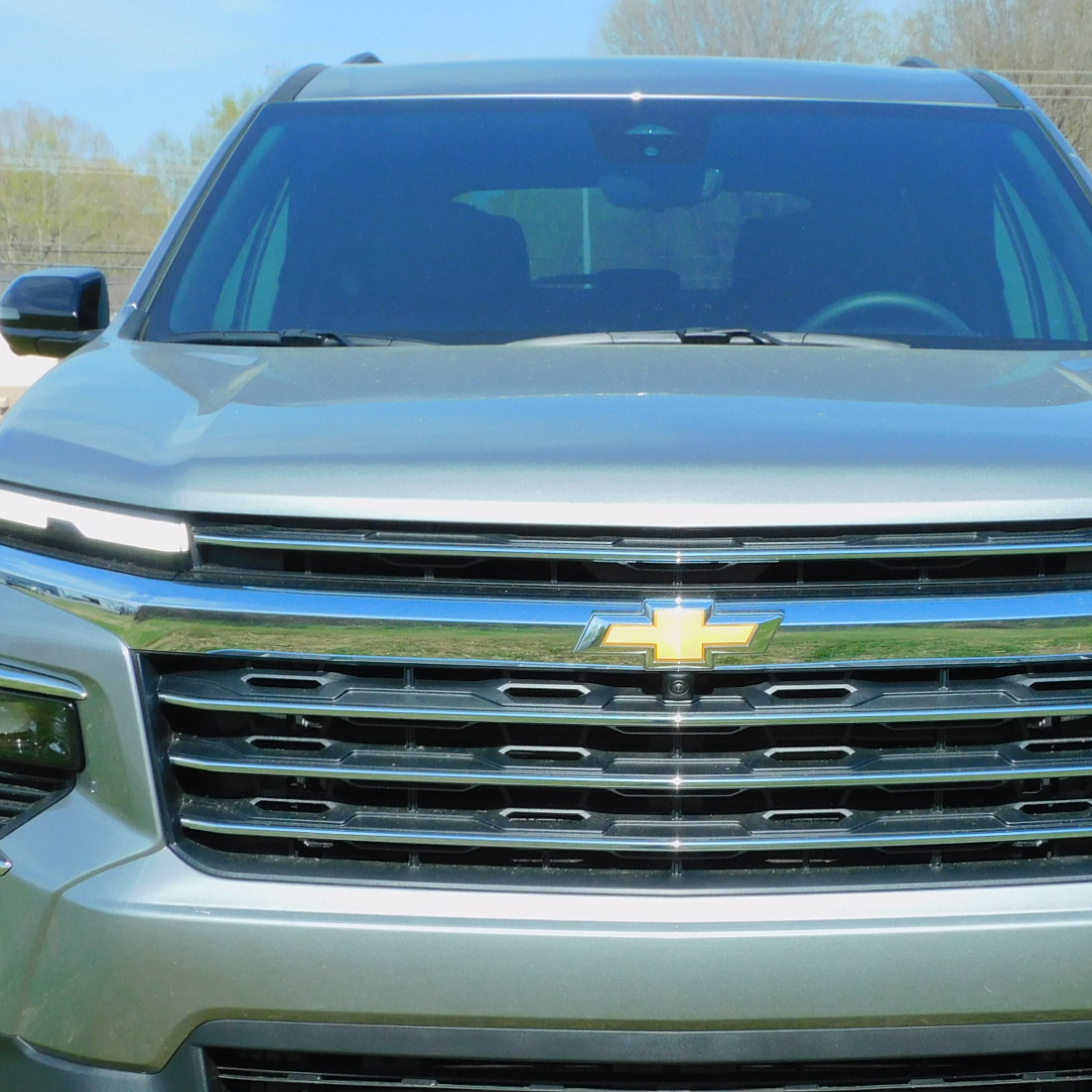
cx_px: 668
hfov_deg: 23.6
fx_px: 2605
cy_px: 650
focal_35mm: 73
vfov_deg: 23.6
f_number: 3.8
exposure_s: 1/800
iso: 125
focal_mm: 7.2
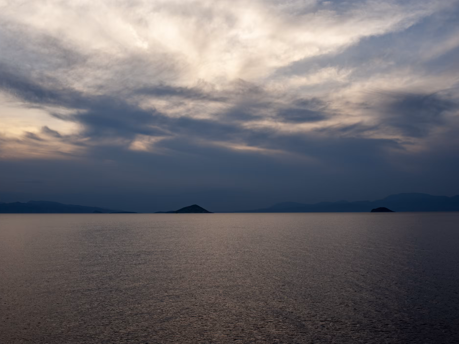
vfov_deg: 37.7
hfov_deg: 48.9
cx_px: 206
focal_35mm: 38
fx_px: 504
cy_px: 172
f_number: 18
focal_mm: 35
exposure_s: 1/125
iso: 320
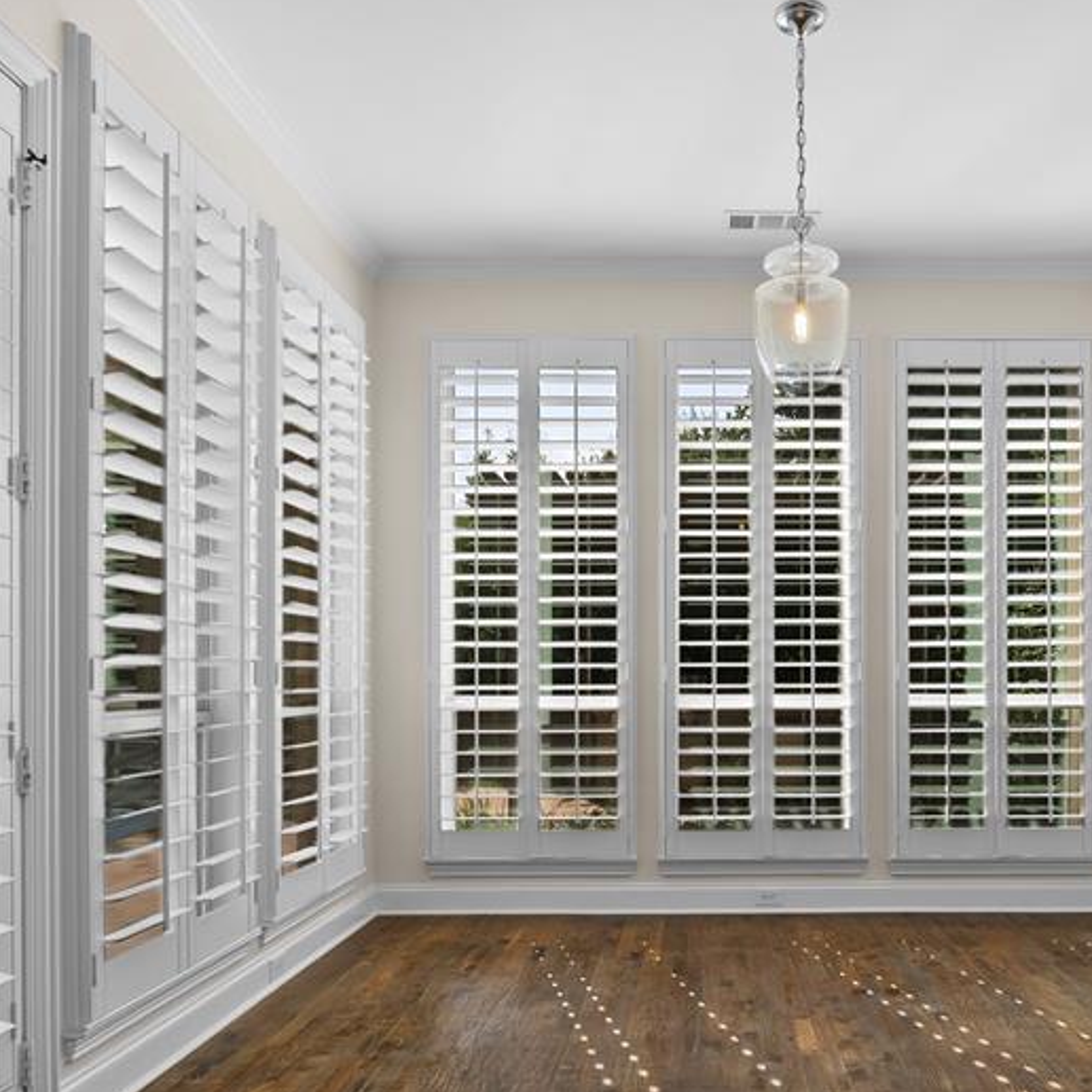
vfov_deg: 58.4
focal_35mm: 27
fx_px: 964
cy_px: 674
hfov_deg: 58.1
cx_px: 705
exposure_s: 1/15
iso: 640
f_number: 8
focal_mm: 16
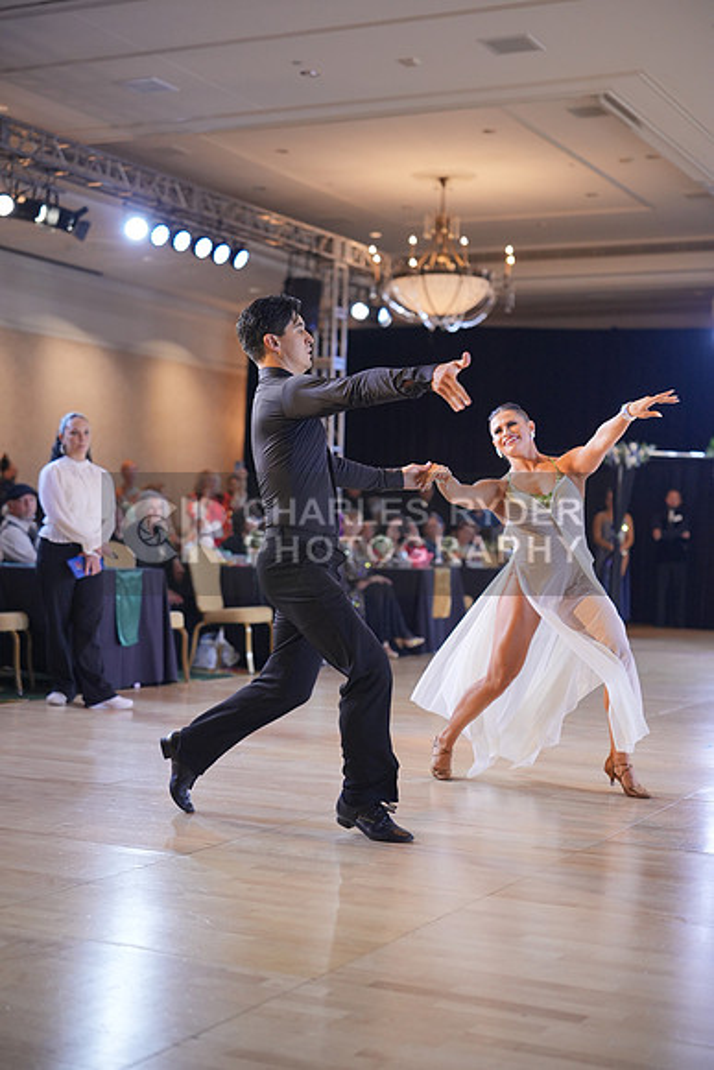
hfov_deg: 25.5
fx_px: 1576
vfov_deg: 37.5
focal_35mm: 53
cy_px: 535
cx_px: 357
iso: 1250
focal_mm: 53
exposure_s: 1/500
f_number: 2
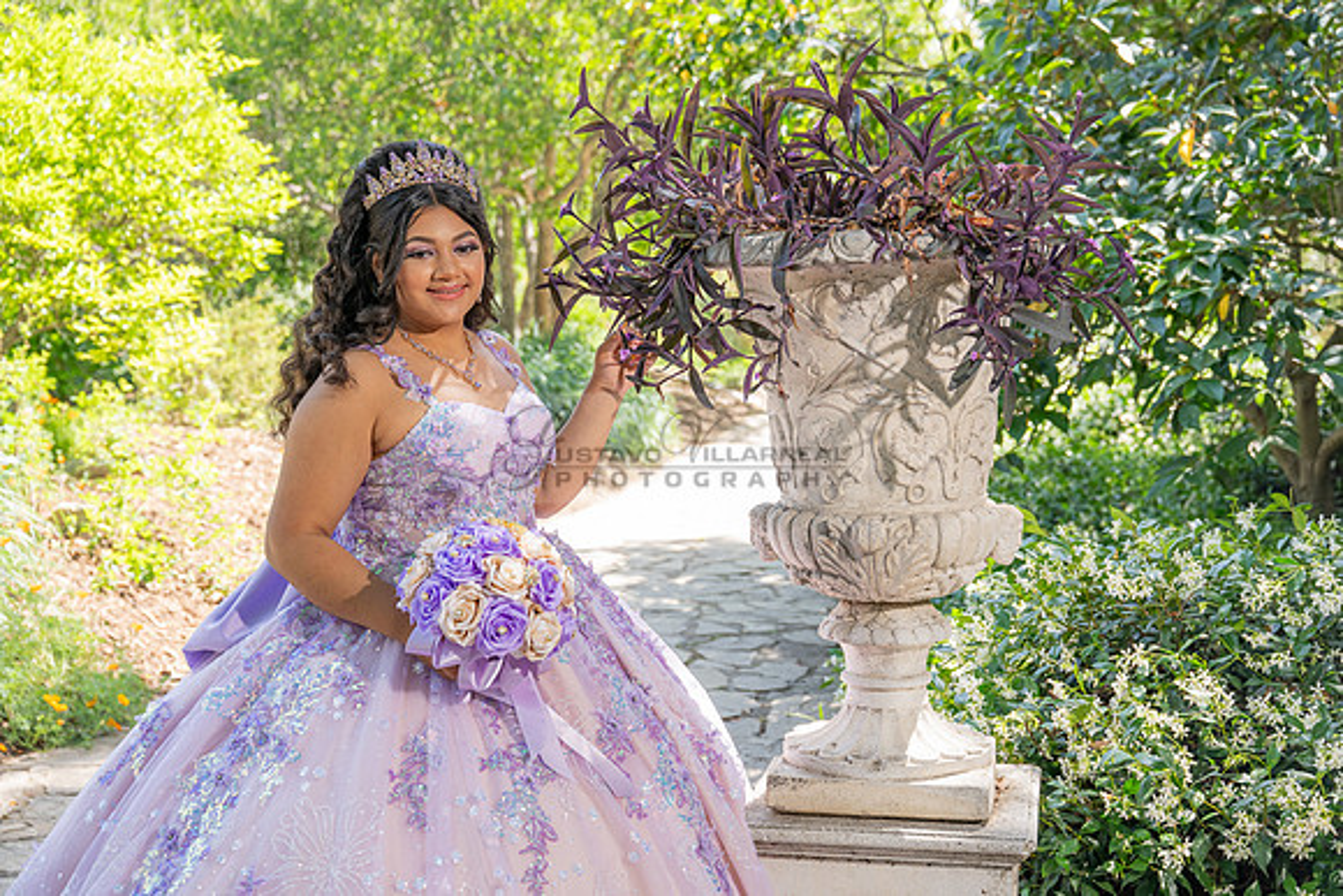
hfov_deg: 40.2
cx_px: 689
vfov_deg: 27.4
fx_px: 1837
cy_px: 437
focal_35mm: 49
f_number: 4.5
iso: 200
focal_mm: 48
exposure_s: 1/200
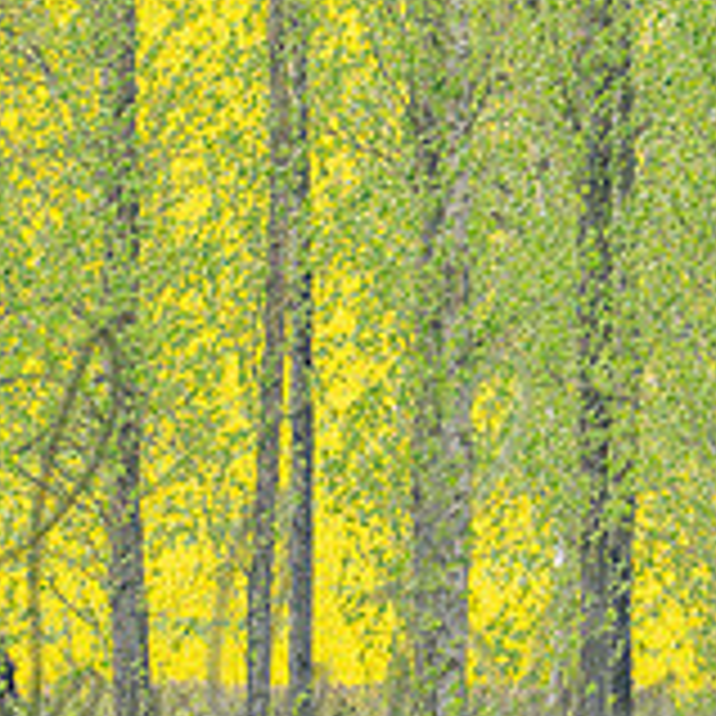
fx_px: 46381
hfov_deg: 0.9
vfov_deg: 0.9
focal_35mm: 1982
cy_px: 434
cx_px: 629
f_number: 4.5
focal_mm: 400
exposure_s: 1/1000
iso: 400
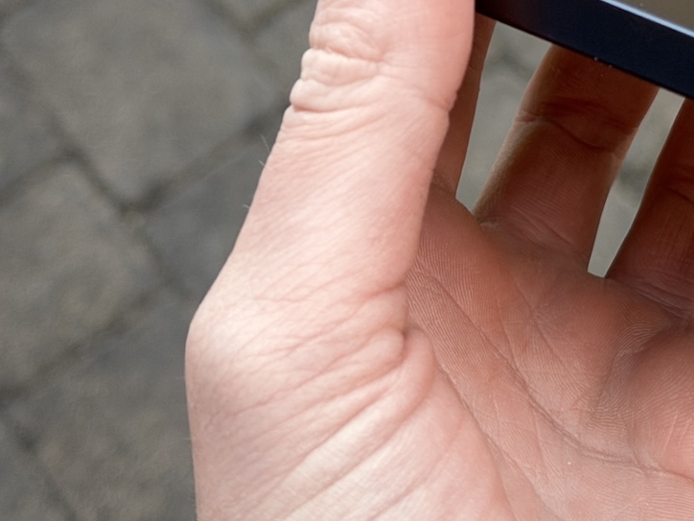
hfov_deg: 15.6
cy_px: -102
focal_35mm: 126
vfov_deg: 11.5
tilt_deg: -53.4
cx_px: 484
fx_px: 2526
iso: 64
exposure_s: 1/545
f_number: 1.78
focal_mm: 6.76
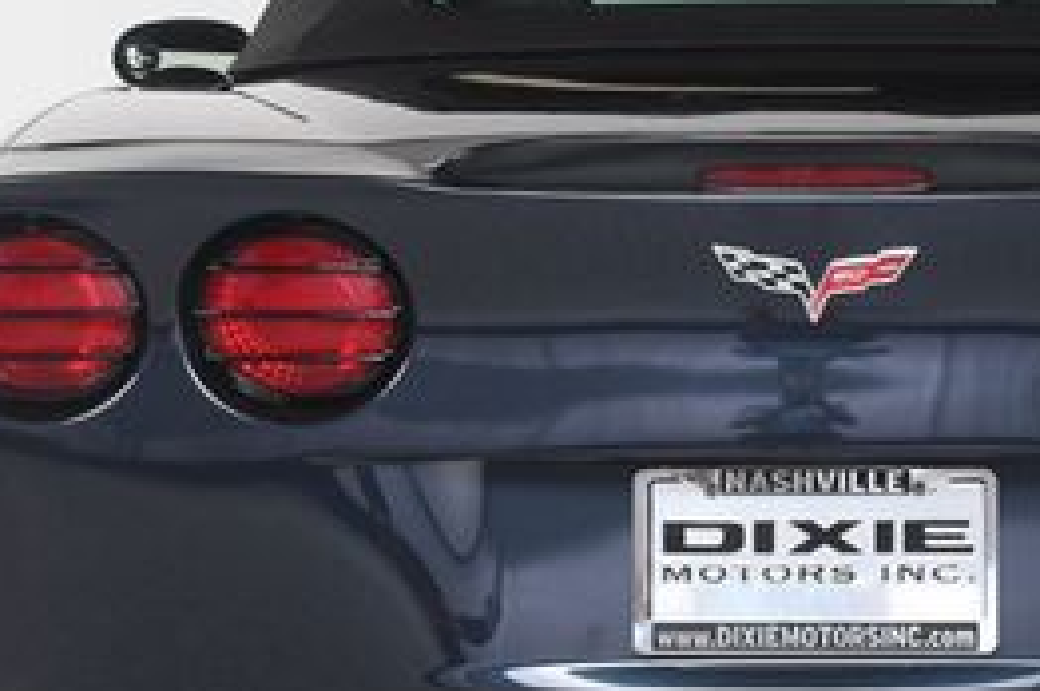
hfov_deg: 18.5
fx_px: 3174
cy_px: 326
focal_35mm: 110
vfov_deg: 12.4
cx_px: 810
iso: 100
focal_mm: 30
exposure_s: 1/160
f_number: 7.1
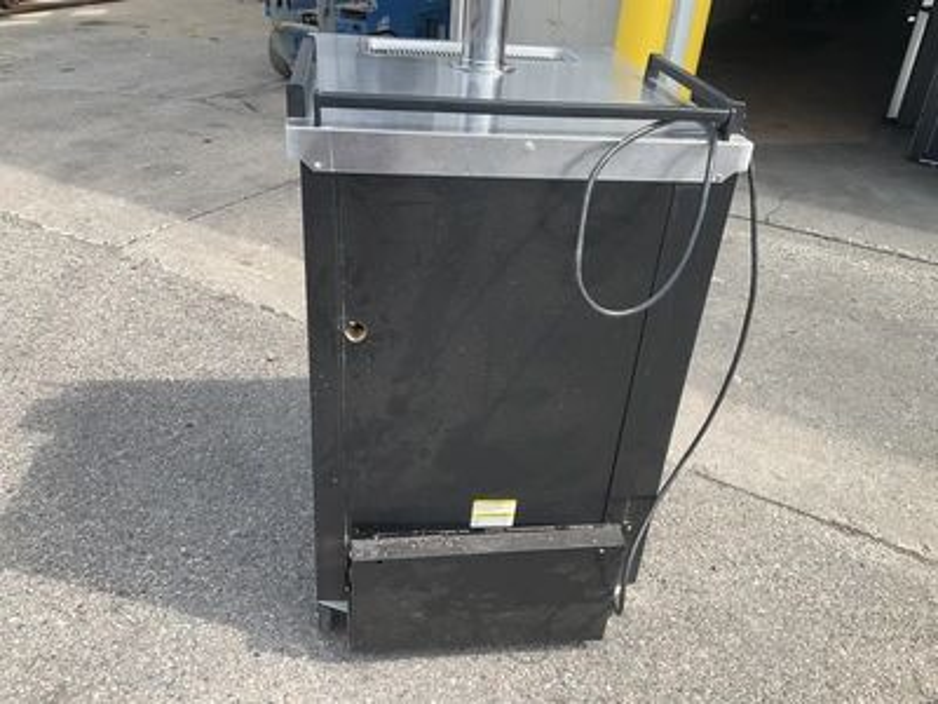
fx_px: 786
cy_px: 352
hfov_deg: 61.7
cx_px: 469
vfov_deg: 48.2
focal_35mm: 29
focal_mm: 3
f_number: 1.8
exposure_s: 1/650
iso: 25
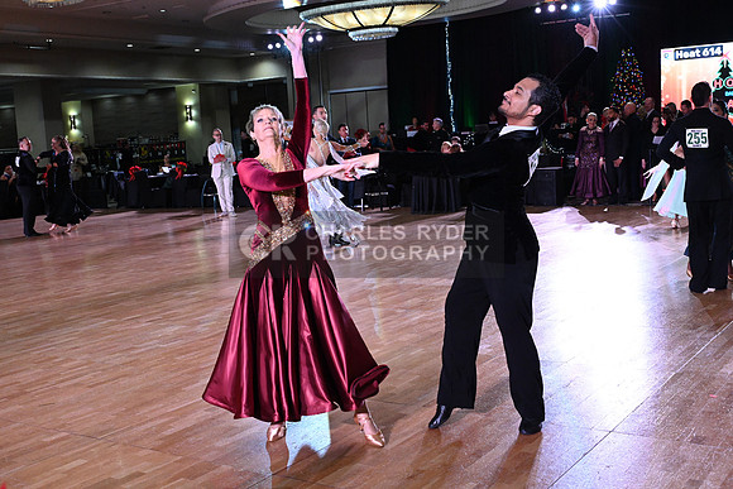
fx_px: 855
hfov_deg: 46.4
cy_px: 244
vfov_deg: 31.9
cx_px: 366
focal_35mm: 42
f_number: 6.3
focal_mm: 42
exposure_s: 1/320
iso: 5000
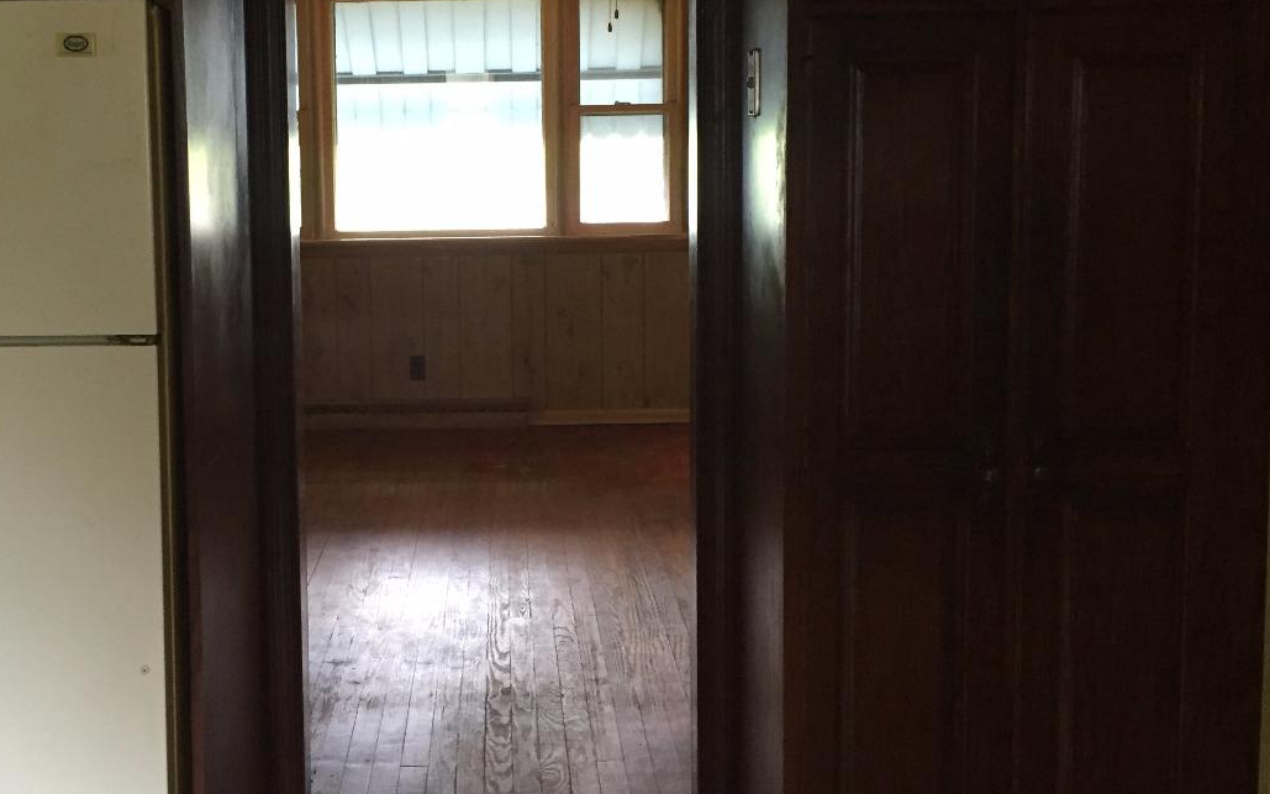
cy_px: 273
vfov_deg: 29.7
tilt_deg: -5.2
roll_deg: +0.6
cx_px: 439
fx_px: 1488
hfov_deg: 45.6
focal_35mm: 43
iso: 250
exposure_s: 1/24
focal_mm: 4.15
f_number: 2.2
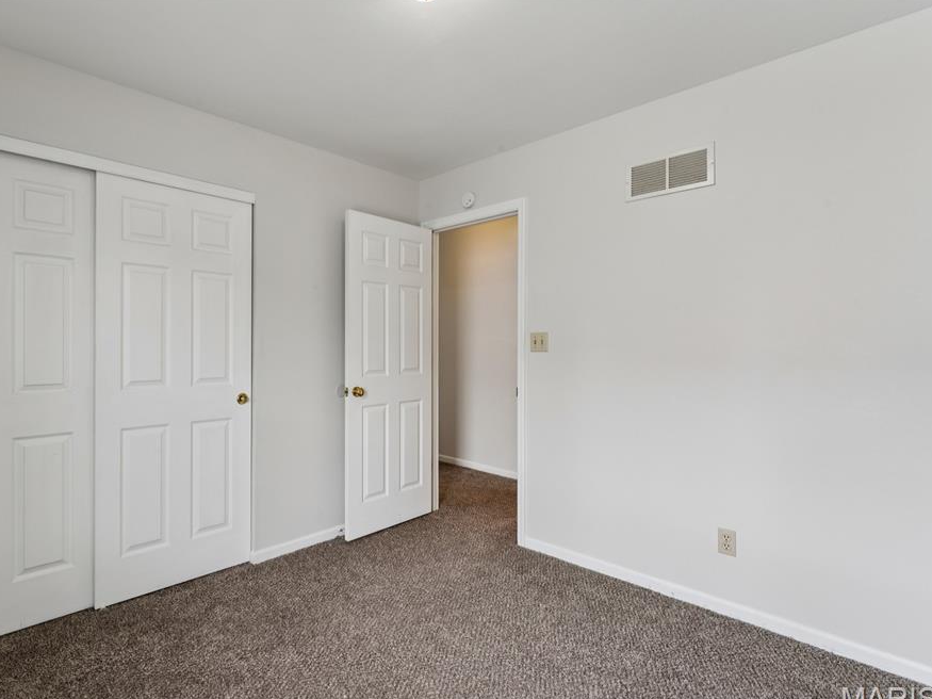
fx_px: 485
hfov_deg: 87.3
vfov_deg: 71.6
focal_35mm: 18
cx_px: 403
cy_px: 358
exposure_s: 1/5
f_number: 13
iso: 200
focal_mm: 16
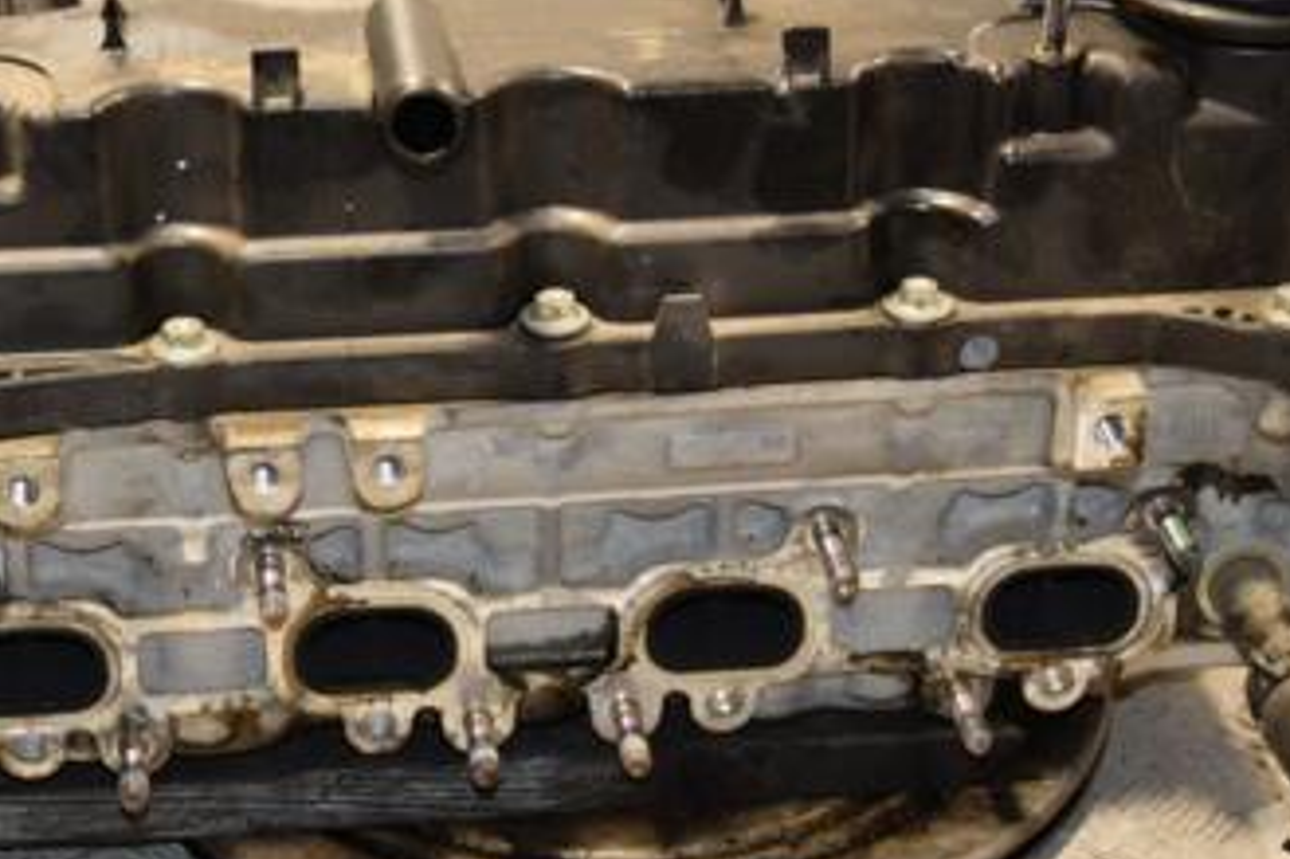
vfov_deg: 13.2
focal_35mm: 104
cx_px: 608
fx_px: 3725
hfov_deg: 19.6
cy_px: 435
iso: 800
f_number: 5
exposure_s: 1/125
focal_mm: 38
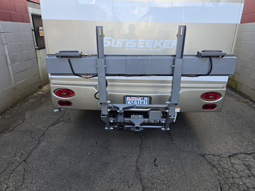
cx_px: 128
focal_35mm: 23
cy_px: 96
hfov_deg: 73.9
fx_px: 169
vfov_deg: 58.9
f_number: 1.7
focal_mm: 6.3
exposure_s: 1/180
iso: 40
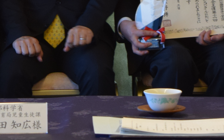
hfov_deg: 5.7
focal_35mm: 369
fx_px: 2254
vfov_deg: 3.5
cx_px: 73
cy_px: -144
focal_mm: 55
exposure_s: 1/60
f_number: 5.6
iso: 560
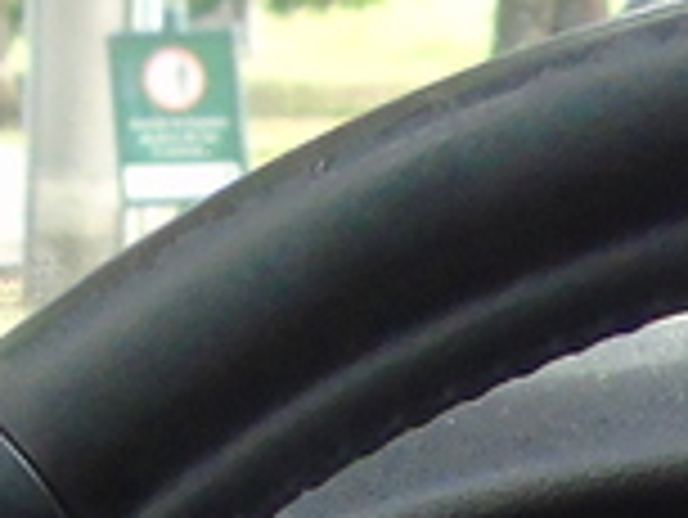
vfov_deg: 5.2
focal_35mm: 267
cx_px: 1214
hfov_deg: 7.2
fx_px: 5311
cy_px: 1698
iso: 250
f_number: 3.8
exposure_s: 1/30
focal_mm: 6.1
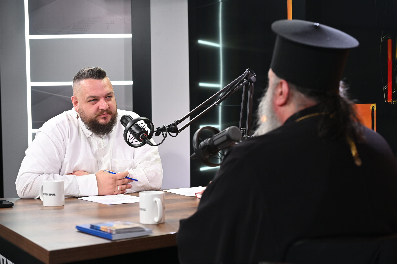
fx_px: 640
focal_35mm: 58
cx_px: 198
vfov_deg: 23.4
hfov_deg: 34.5
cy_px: 132
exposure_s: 1/250
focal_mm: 58
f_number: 4
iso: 2000
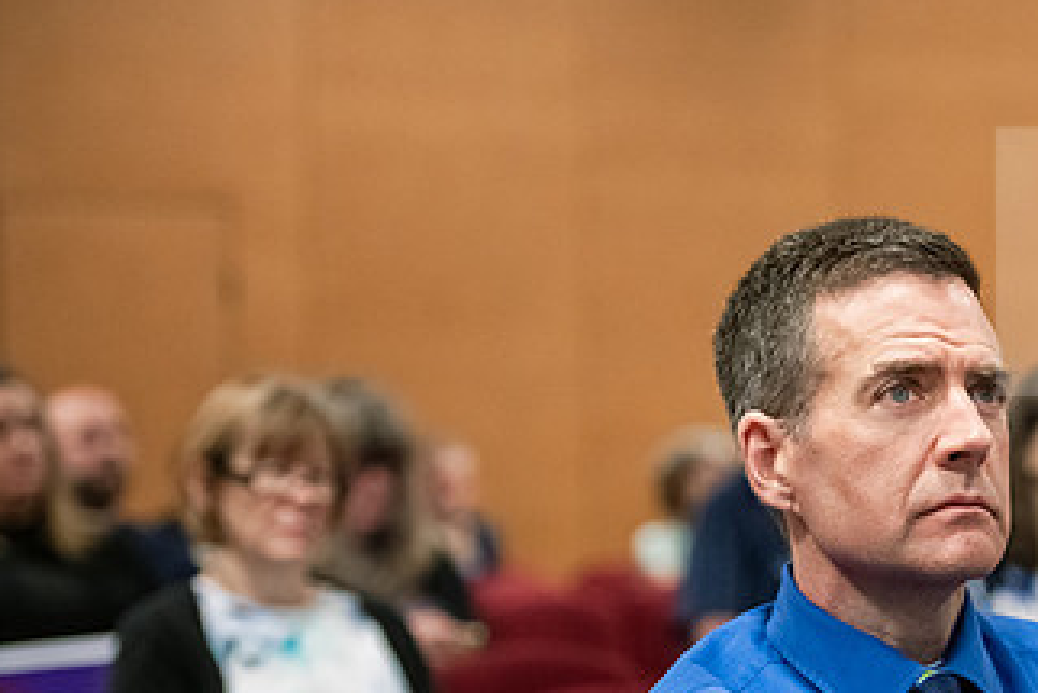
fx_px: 4413
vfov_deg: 9.0
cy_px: 517
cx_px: 899
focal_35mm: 153
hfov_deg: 13.3
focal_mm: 85
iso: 4000
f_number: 2.8
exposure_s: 1/200
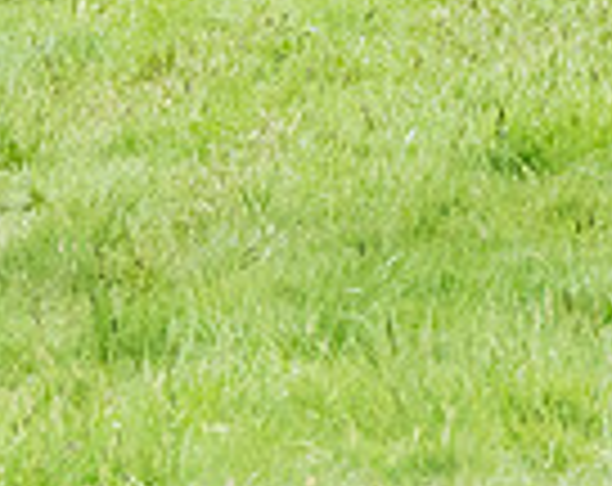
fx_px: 15406
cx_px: -421
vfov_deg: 1.8
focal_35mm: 853
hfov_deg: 2.3
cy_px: -432
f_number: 4
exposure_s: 1/1000
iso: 1000
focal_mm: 98
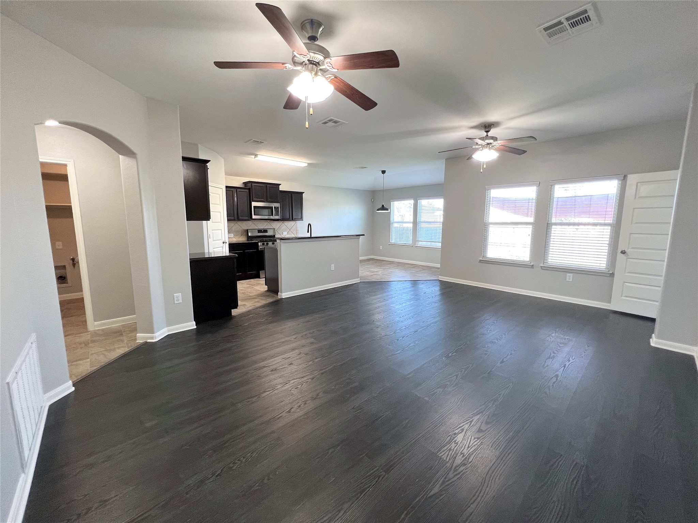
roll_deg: -0.7
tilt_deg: -8.8
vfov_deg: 89.9
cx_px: 349
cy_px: 262
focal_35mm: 13
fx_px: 262
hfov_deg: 106.2
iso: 160
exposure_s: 1/60
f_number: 1.8
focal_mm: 1.57
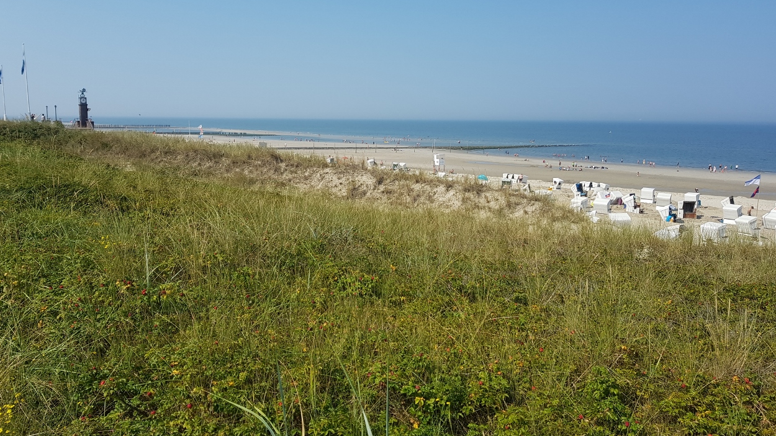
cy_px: 184
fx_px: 597
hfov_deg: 66.1
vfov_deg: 40.1
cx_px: 389
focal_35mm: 29
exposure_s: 1/2520
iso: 40
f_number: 1.7
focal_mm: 4.2
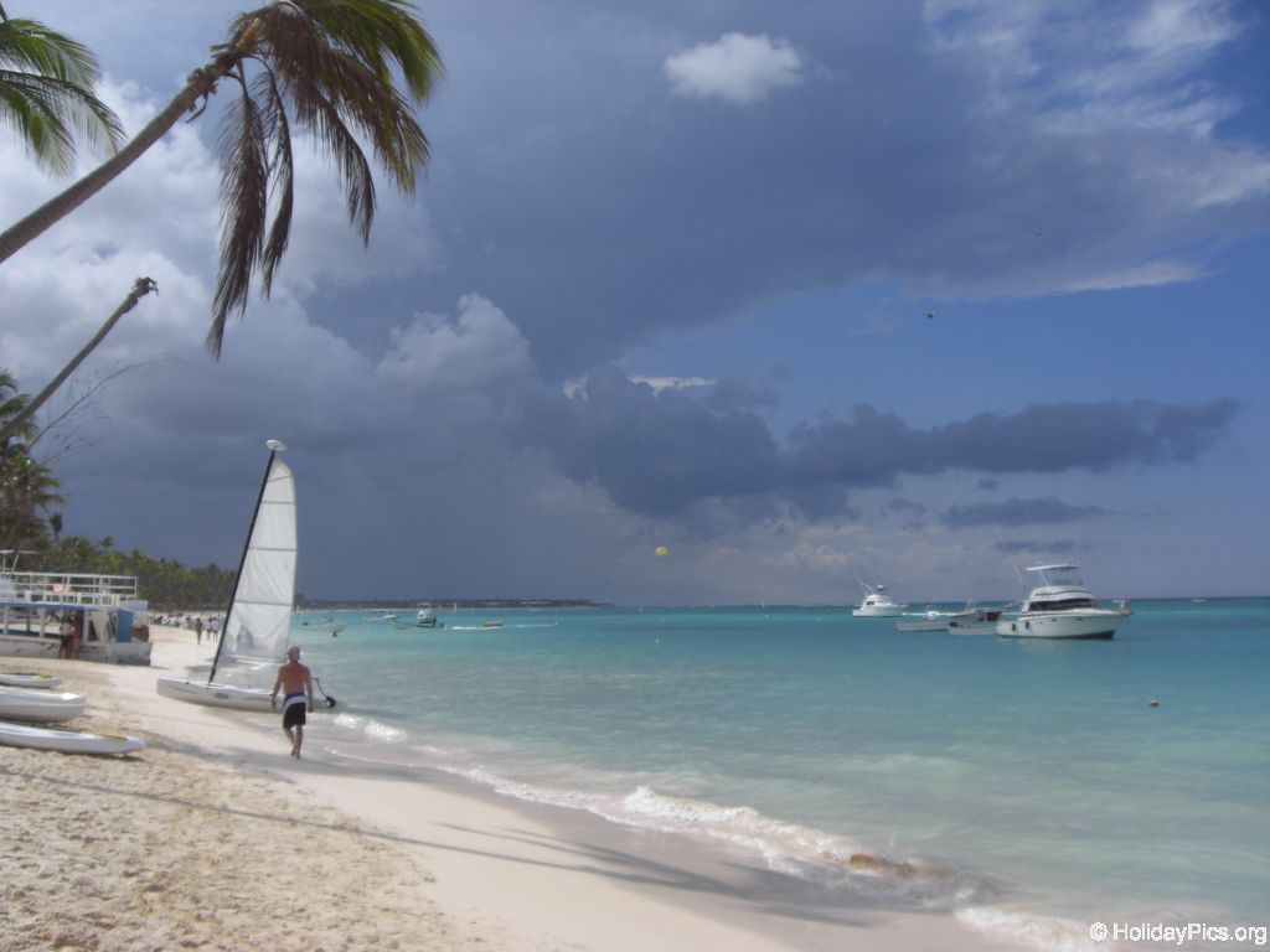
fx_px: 1394
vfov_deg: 37.7
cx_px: 635
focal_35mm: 38
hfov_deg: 49.0
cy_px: 476
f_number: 8
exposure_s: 1/250
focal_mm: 6.2
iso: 64
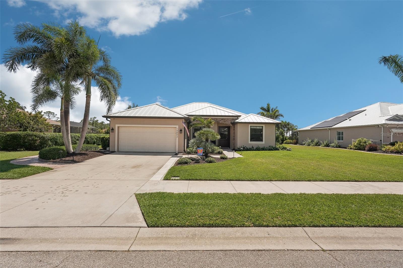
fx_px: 179
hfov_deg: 96.7
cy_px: 134
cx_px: 202
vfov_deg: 73.7
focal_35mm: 16
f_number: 8
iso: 400
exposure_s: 1/2000
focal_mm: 16
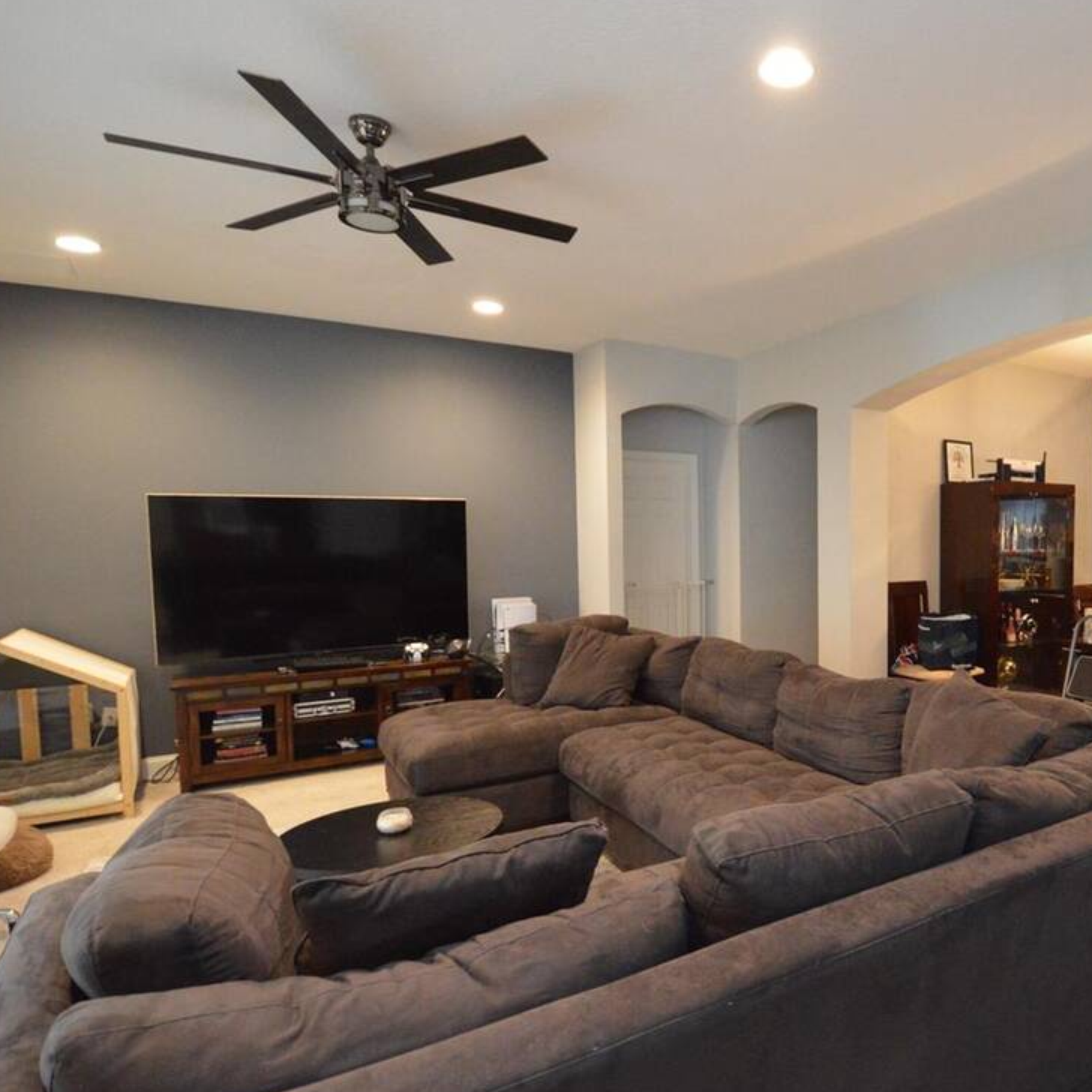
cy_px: 578
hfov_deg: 68.6
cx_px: 786
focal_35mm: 21
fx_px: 749
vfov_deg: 72.1
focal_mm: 10
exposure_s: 1/40
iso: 3200
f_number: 3.5
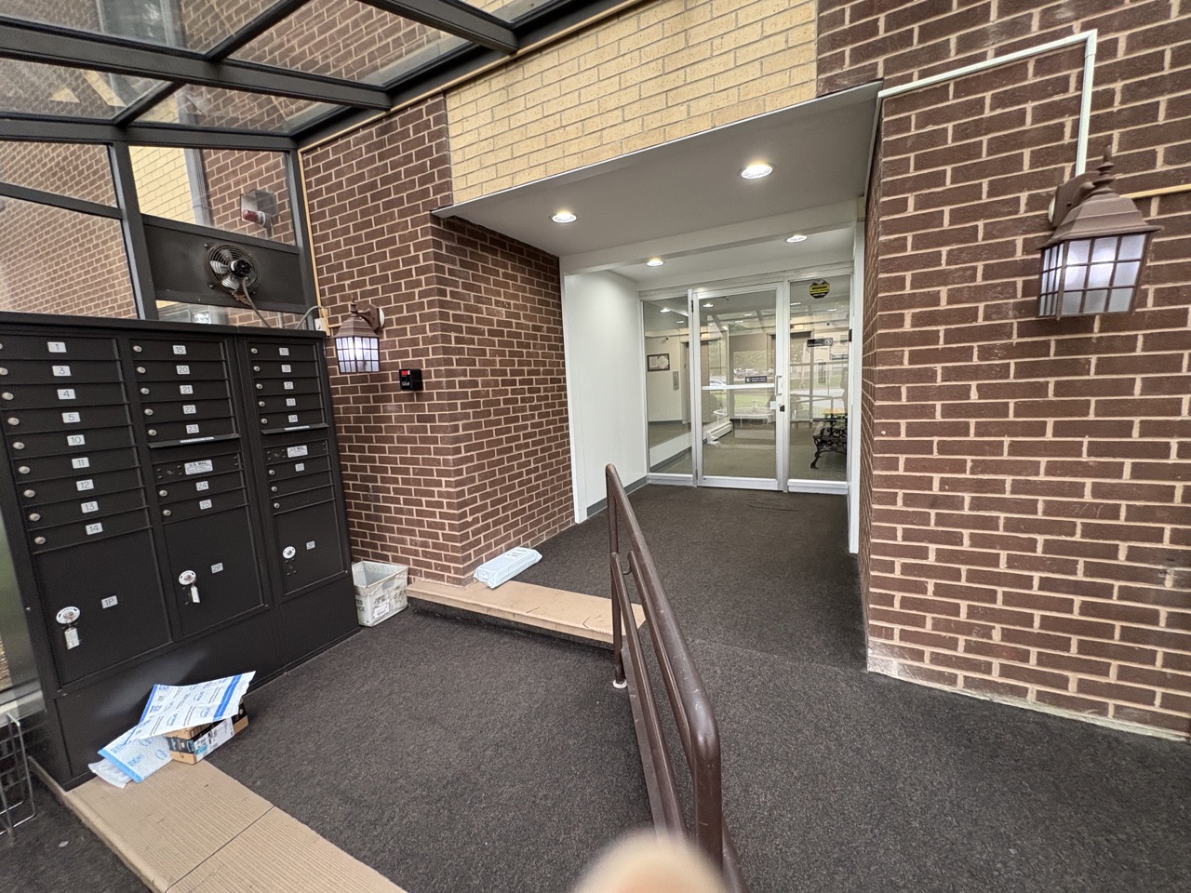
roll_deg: +3.8
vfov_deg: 85.7
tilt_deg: -9.7
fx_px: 482
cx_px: 596
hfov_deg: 102.1
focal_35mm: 14
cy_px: 446
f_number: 2.2
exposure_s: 1/60
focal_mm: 2.22
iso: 250
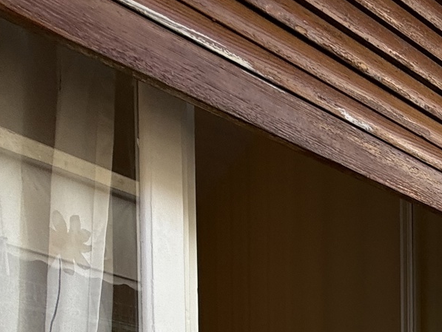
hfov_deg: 34.0
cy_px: 526
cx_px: 530
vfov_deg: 23.8
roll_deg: -0.4
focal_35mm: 45
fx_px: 575
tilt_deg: -2.3
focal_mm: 2.22
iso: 50
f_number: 2.2
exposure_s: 1/113
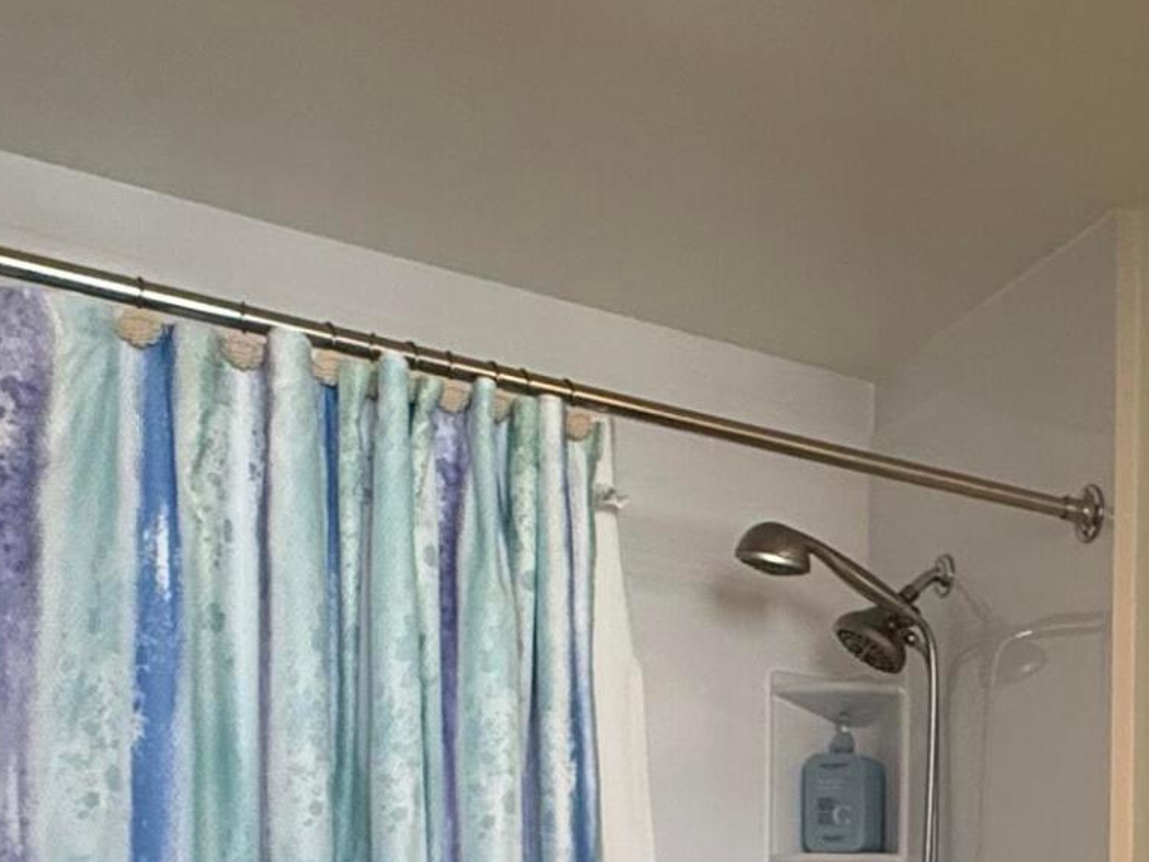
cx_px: 1404
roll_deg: -1.3
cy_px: 1101
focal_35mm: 53
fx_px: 1759
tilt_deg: -1.0
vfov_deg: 24.3
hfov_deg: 30.3
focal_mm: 2.22
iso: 250
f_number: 2.2
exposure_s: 1/60
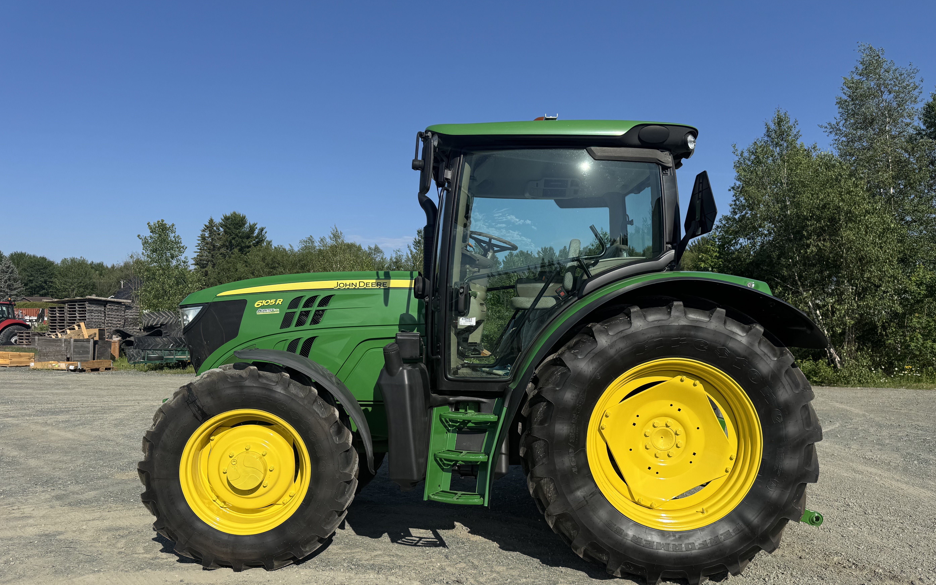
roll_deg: +0.3
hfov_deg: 70.4
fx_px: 663
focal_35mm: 26
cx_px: 468
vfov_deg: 47.3
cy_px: 349
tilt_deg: -1.9
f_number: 1.78
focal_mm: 6.76
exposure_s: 1/5814
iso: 80
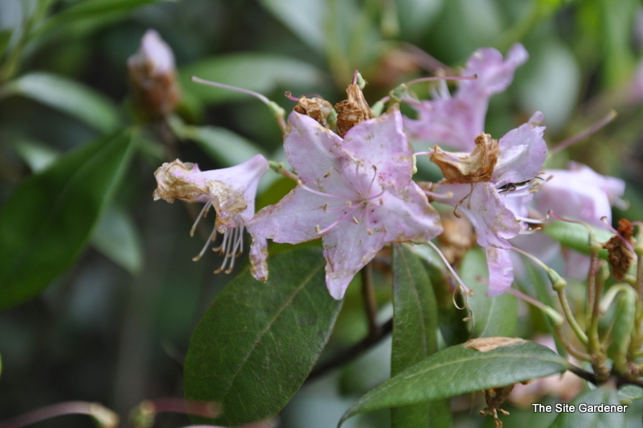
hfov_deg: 13.1
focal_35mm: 158
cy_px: 214
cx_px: 322
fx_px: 2811
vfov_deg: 8.7
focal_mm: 105
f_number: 5.6
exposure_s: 1/125
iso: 400
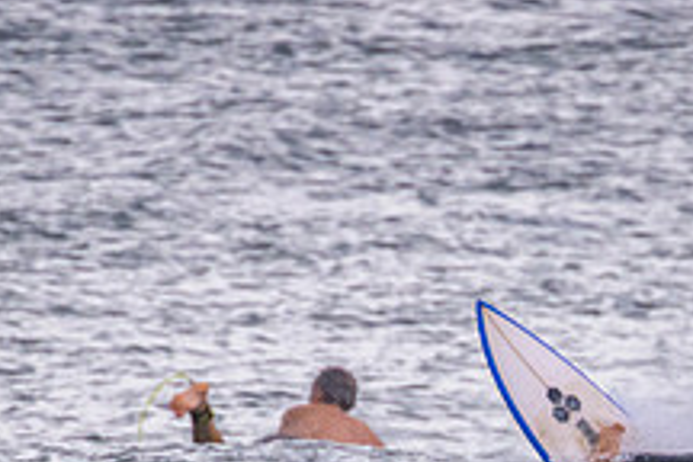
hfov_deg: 1.0
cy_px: 589
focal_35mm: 2150
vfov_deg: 0.6
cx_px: 529
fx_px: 41384
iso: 3600
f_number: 11
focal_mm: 800
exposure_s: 1/2000
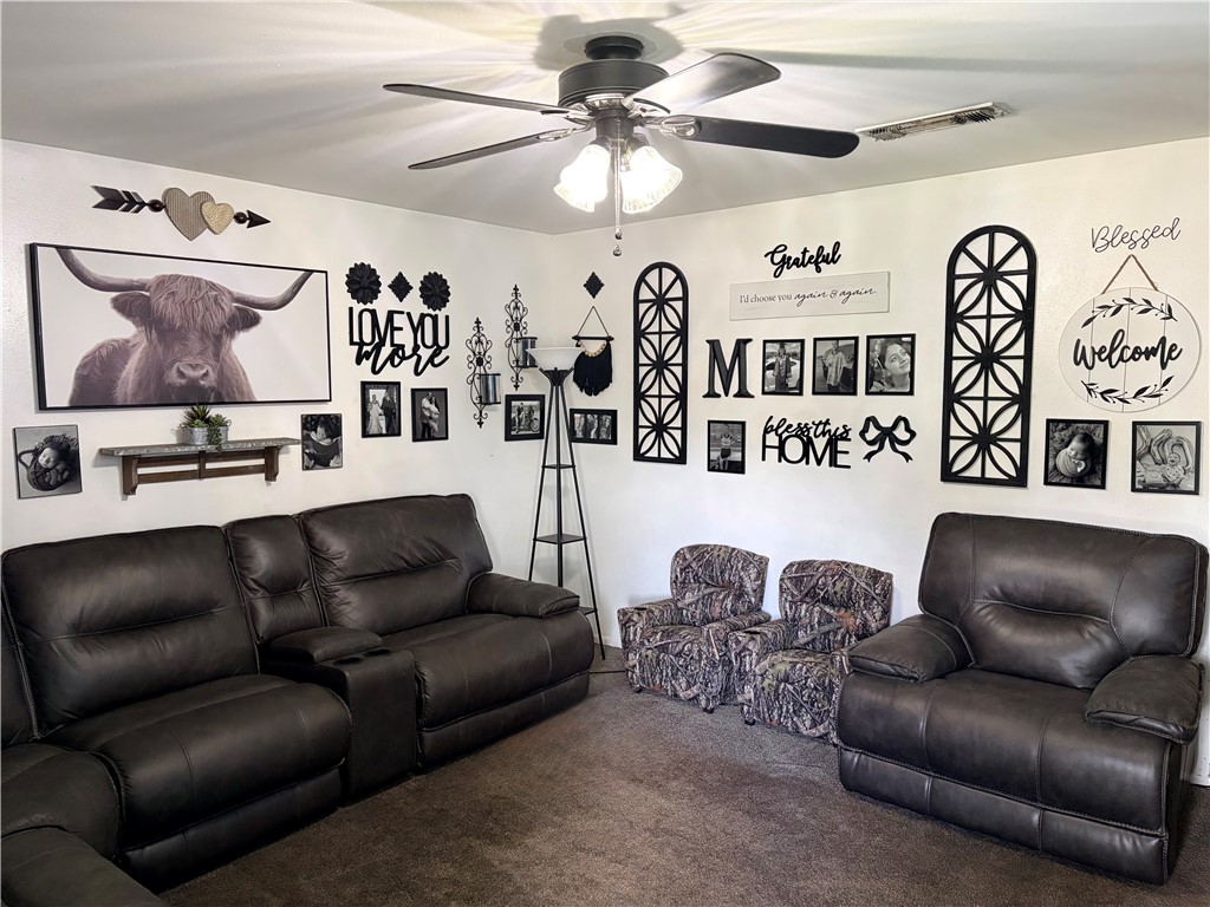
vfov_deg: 53.1
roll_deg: -0.1
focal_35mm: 26
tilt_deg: -5.0
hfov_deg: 67.3
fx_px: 909
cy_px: 454
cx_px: 605
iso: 320
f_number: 1.6
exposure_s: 1/60
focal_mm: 5.96
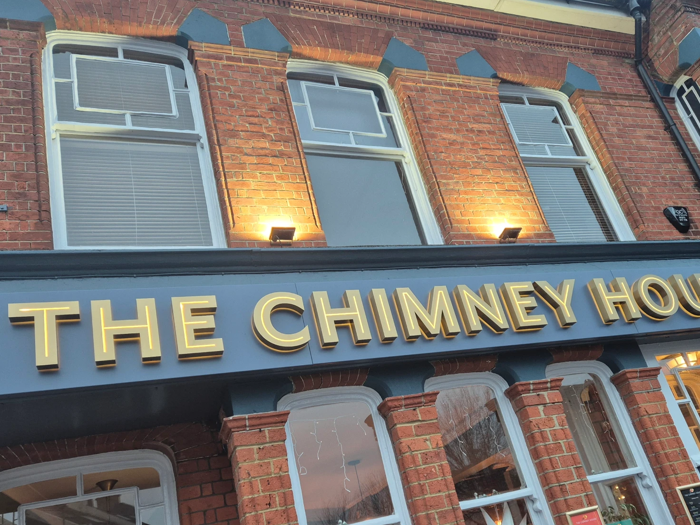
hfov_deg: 59.8
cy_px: 333
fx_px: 607
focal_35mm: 30
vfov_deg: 46.3
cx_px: 384
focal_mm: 5.4
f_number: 1.8
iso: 320
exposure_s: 1/100
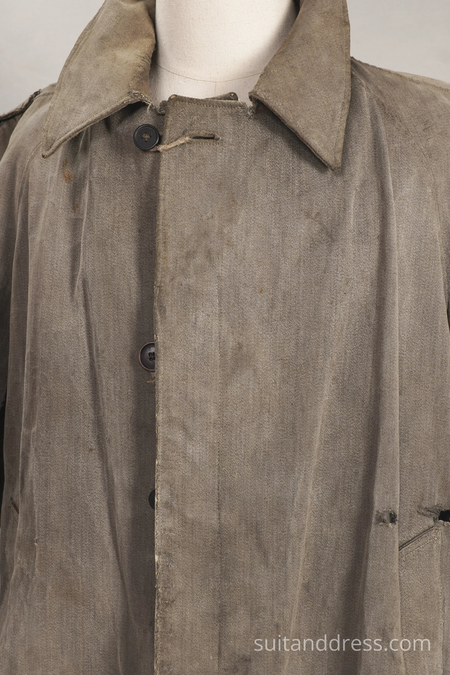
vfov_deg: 41.1
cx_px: 225
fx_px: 900
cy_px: 338
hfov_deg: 28.1
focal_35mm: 48
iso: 320
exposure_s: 1/25
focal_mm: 32
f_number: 7.1
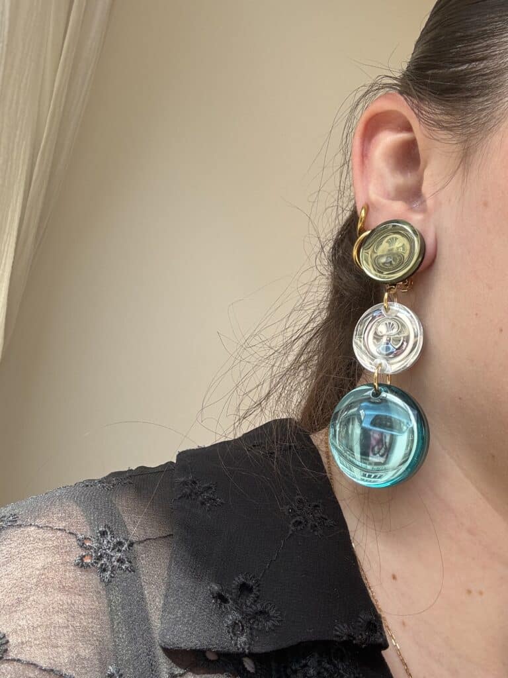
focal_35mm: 30
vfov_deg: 60.0
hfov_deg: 46.8
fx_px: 587
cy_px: 339
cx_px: 254
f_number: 1.9
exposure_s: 1/203
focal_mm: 2.69
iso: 25
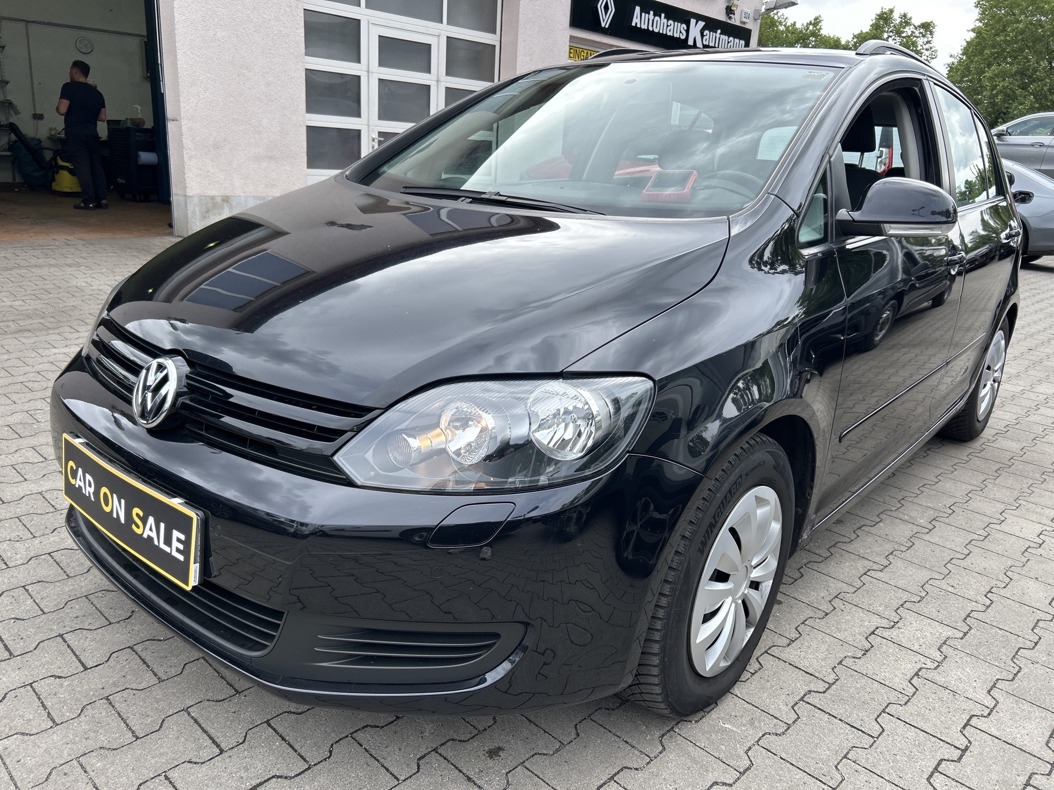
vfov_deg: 53.1
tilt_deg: -16.8
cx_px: 527
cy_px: 395
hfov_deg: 67.3
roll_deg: -3.4
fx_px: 792
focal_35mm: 26
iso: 50
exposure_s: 1/1124
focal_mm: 5.7
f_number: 1.5
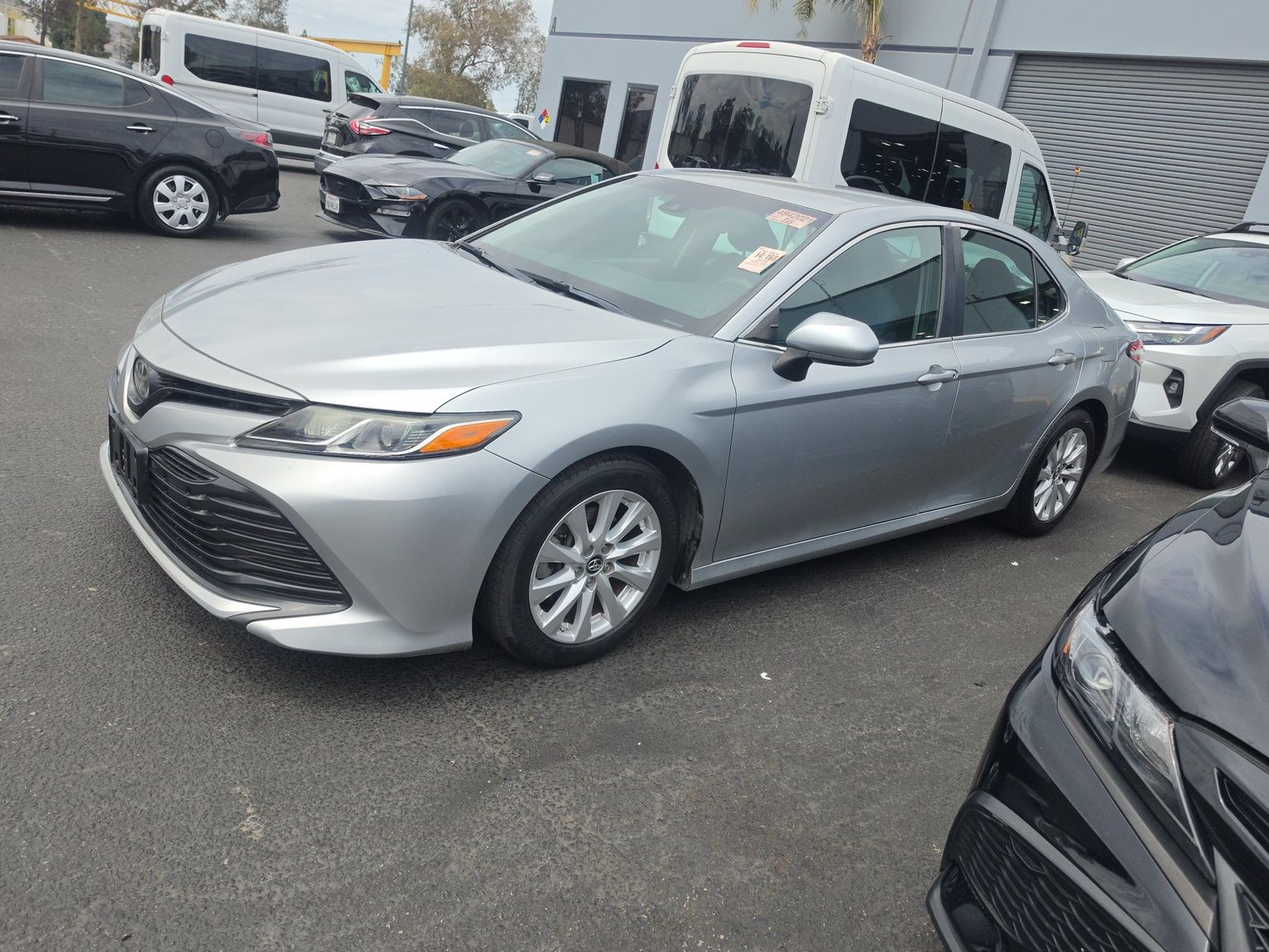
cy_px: 488
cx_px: 648
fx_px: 880
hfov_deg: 71.6
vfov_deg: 56.8
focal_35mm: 24
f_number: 1.4
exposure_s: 1/5775
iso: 64
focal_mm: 6.5
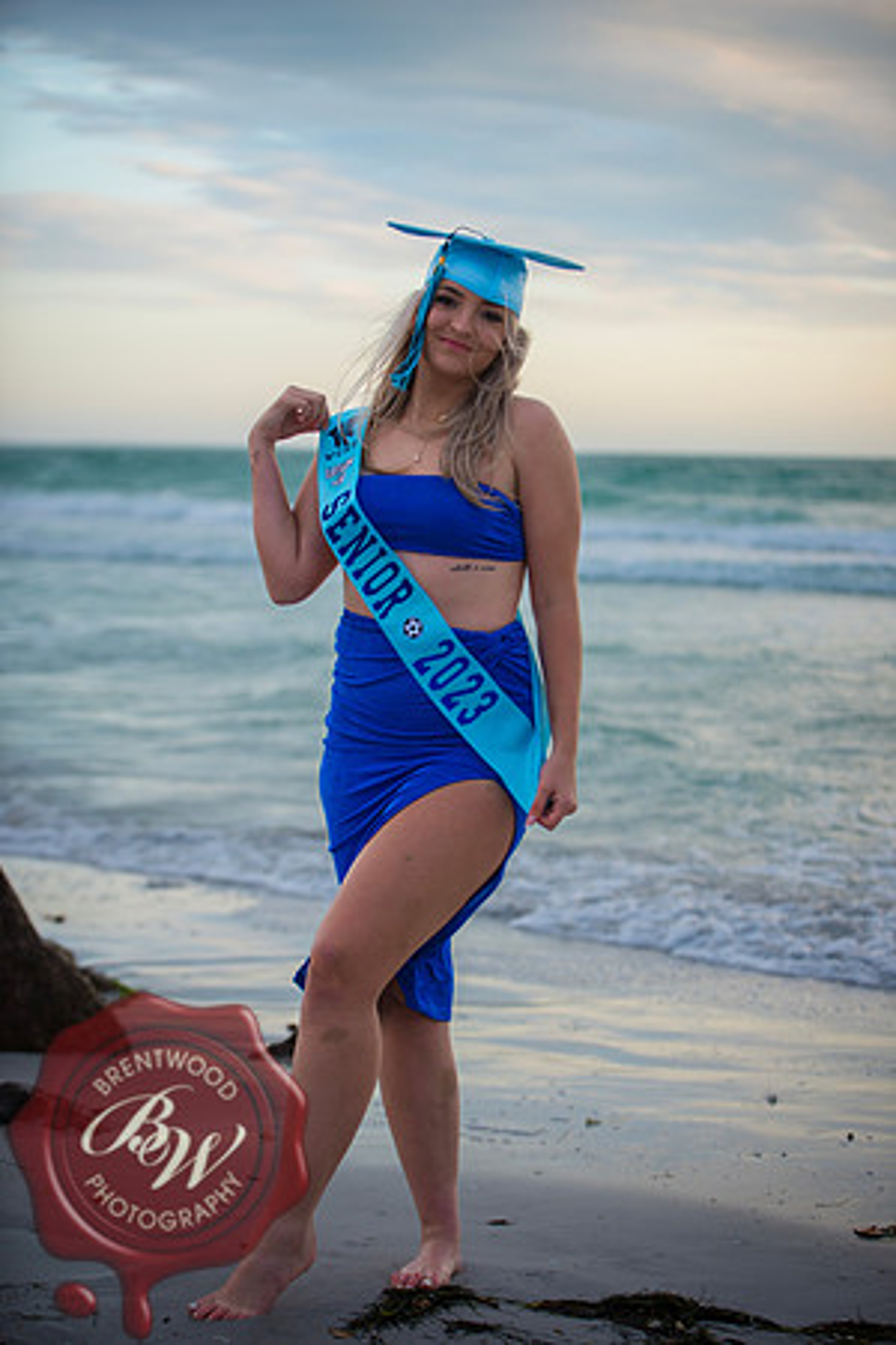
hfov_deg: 19.5
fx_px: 2613
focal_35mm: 70
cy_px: 672
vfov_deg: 28.8
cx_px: 448
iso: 100
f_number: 2.8
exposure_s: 1/200
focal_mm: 70
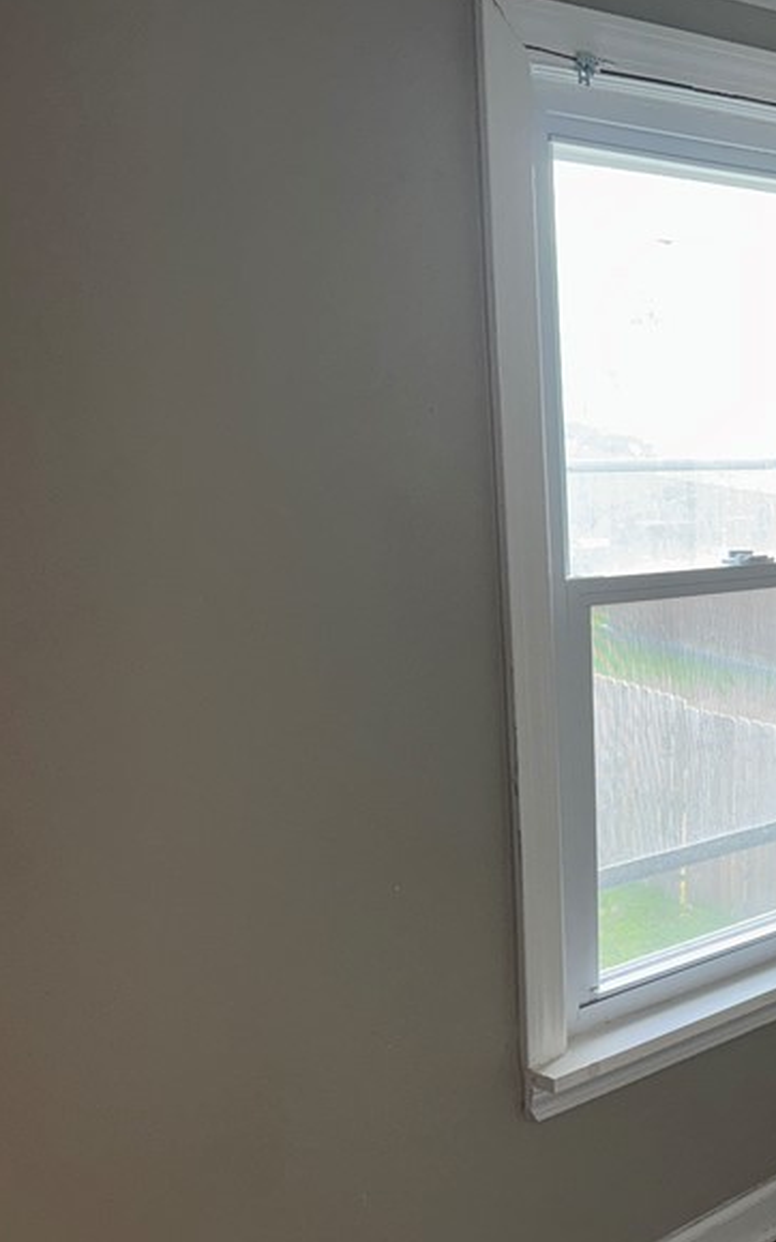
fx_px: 1522
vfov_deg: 44.1
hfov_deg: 24.5
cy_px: 744
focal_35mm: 45
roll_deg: -3.2
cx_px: 1040
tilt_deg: -14.5
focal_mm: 6.76
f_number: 1.78
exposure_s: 1/121
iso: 125
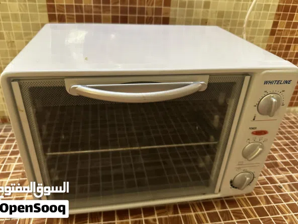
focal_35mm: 26
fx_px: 224
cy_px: 109
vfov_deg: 53.0
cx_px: 145
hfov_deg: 67.3
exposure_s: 1/50
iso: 800
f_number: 1.78
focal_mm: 6.86
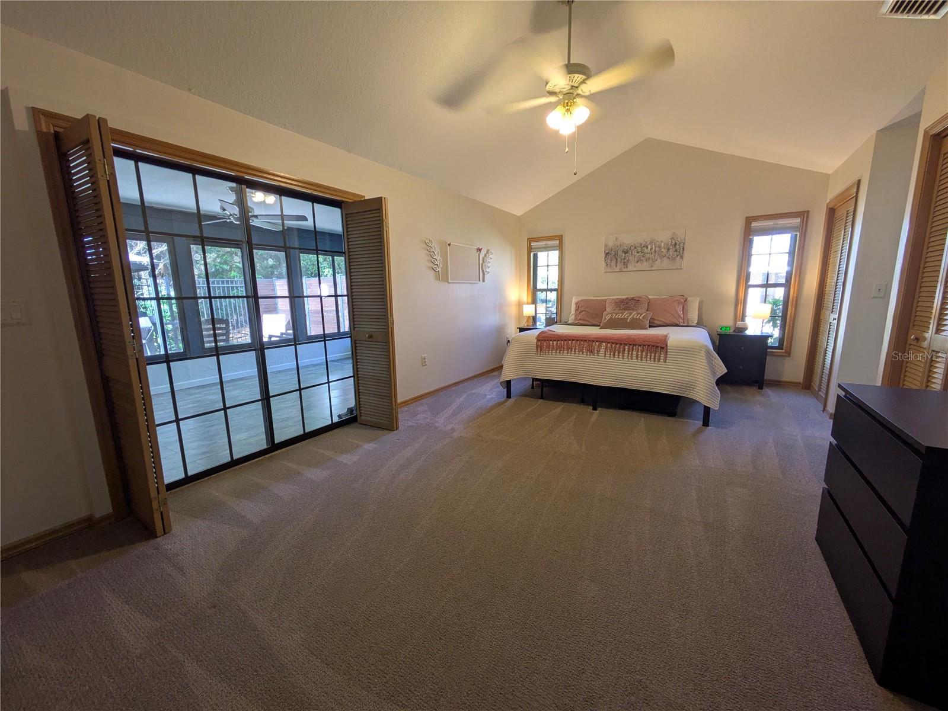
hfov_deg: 102.1
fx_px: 383
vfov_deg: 85.7
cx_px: 474
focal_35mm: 14
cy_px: 356
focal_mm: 1.83
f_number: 2.2
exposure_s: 1/40
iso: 93
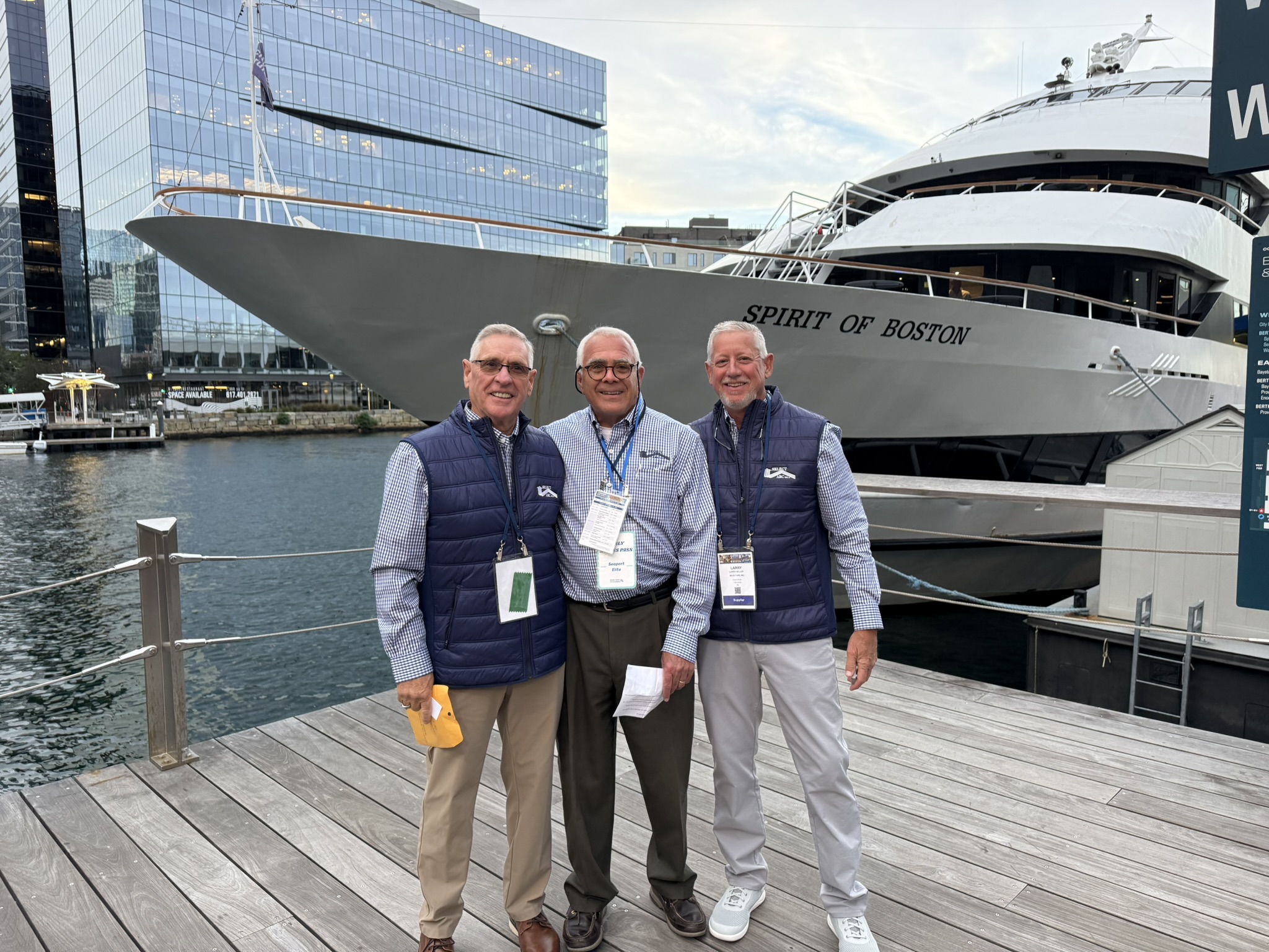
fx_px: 880
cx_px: 634
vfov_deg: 56.8
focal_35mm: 24
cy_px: 476
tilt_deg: -4.8
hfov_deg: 71.6
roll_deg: +0.1
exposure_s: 1/171
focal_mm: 6.76
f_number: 1.78
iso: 200
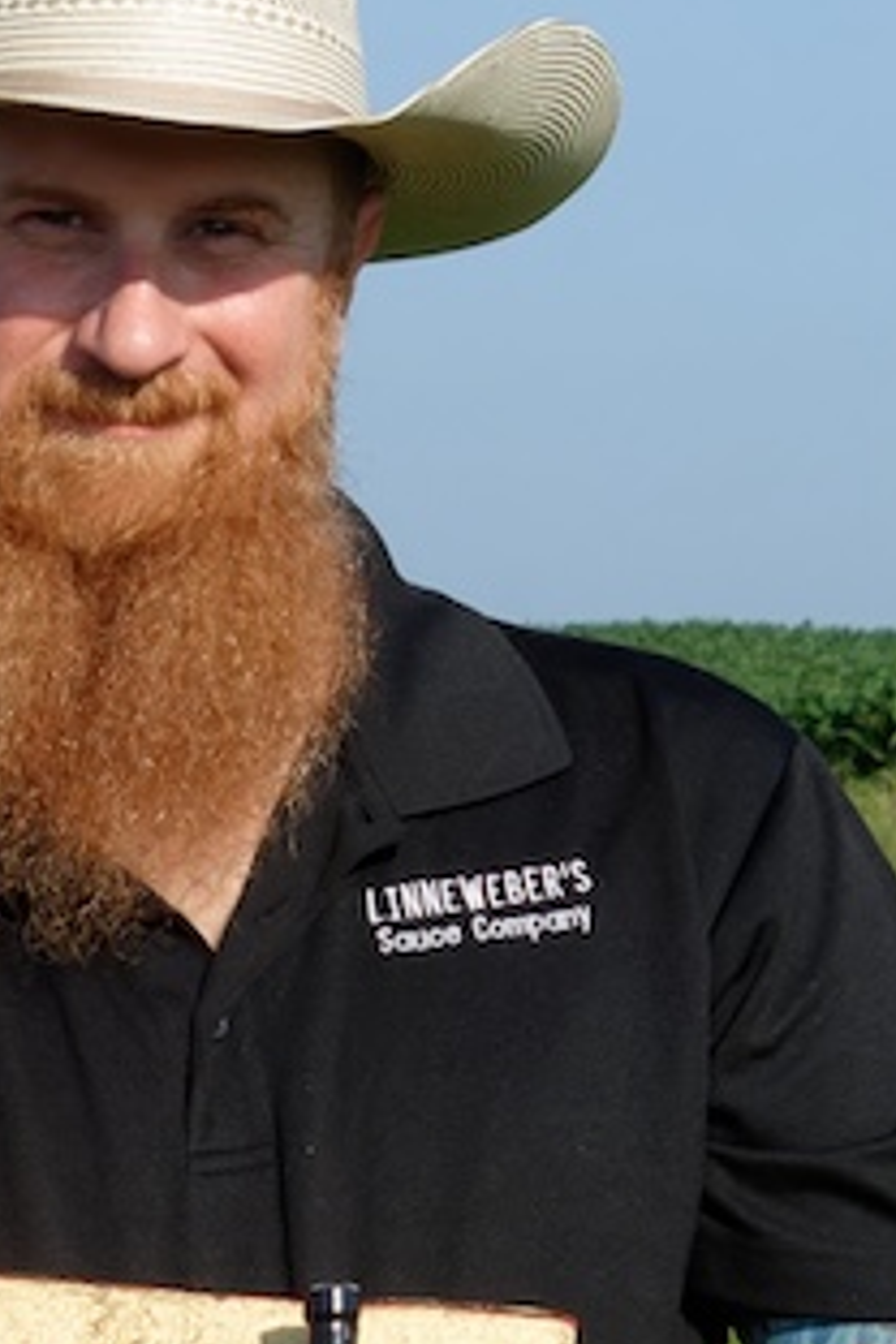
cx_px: 289
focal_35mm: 265
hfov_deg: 5.2
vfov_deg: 7.6
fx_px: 9893
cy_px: 2128
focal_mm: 46
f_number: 10
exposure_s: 1/4000
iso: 2000
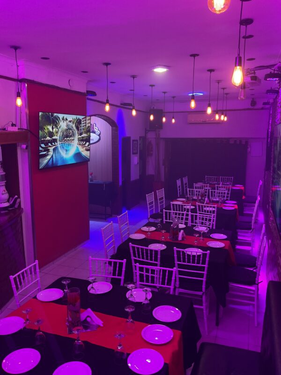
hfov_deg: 48.2
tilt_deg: -9.8
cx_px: 140
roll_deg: +0.7
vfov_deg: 61.7
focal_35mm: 29
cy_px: 188
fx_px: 314
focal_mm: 3
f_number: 1.8
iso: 200
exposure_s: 1/40
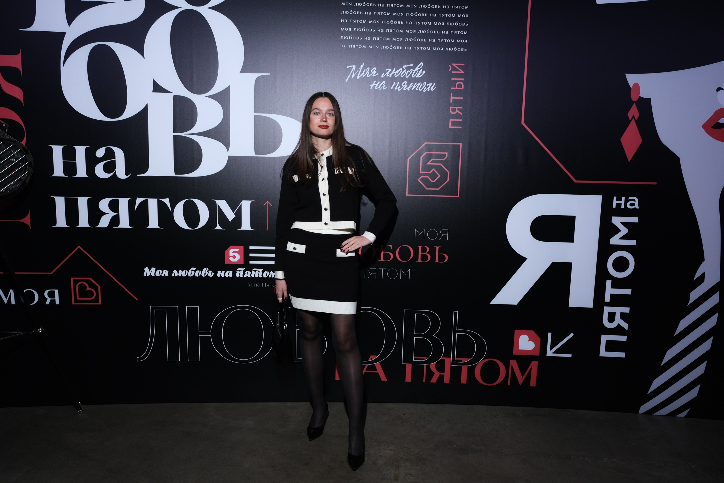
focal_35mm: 24
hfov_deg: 73.7
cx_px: 362
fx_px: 483
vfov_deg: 53.1
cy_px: 242
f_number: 5
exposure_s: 1/125
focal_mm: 16
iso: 400
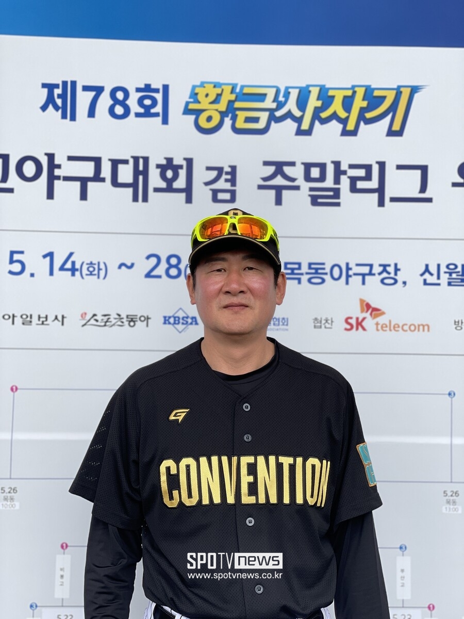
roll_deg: +0.0
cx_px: 232
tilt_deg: +3.9
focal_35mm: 52
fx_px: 929
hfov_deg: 28.0
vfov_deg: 36.8
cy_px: 310
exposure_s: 1/585
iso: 32
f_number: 2
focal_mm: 6
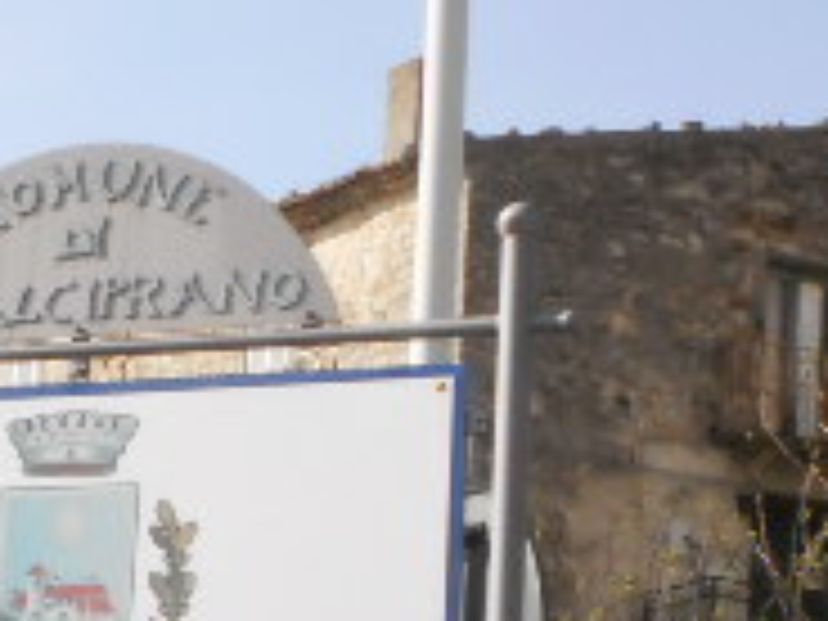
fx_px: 3492
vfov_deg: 10.2
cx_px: 32
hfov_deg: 13.4
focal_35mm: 146
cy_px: 428
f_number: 4.9
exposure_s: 1/2000
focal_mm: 7.4
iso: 400
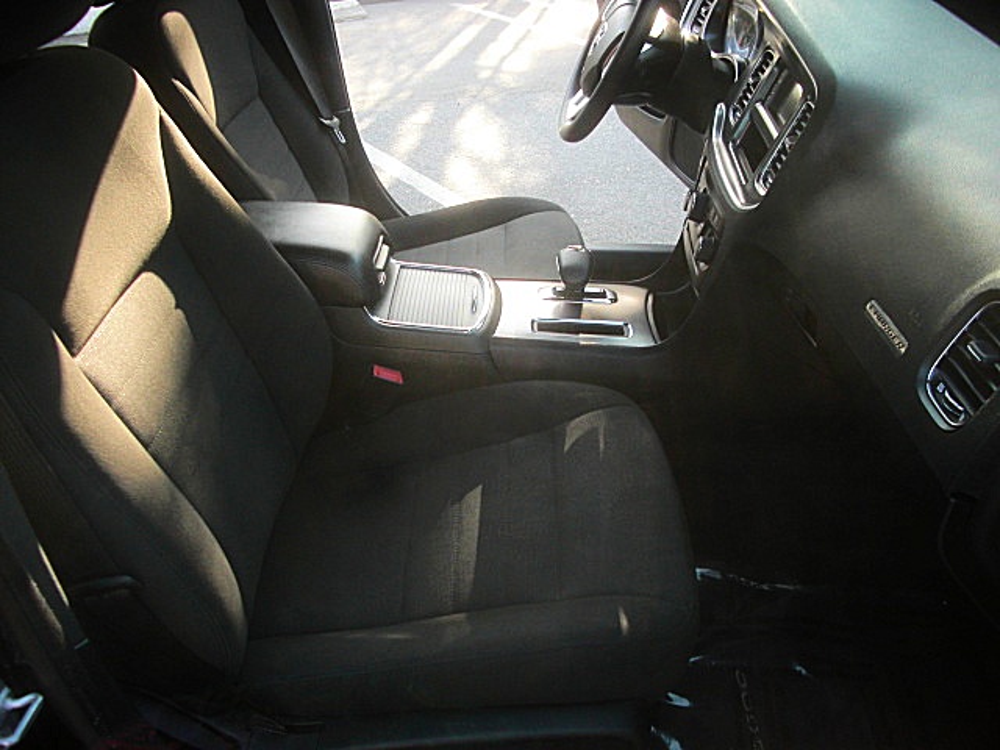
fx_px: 1040
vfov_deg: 39.7
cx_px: 500
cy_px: 375
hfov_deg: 51.4
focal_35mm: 36
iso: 100
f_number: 2.8
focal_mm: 6.3
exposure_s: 1/100
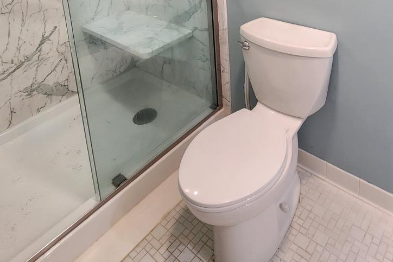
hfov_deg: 64.9
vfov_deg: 37.4
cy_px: -38
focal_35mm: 28
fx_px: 306
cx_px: 234
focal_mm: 2.2
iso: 320
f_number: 2.2
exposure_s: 1/60
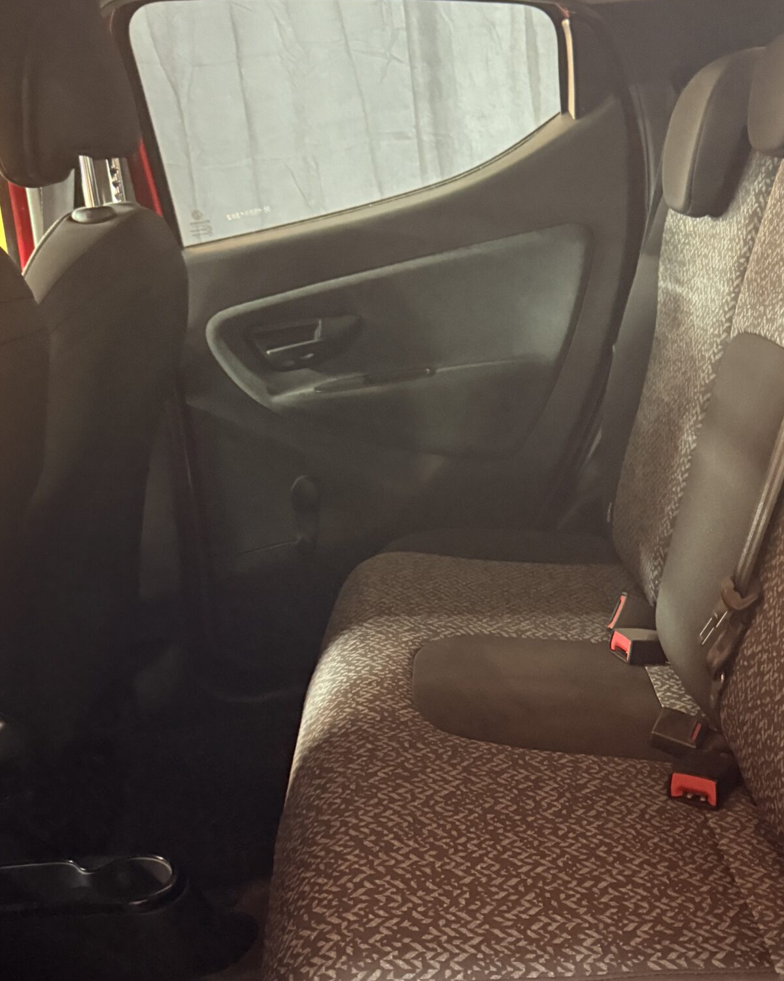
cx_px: 538
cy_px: 510
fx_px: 1160
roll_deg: +6.8
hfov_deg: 36.8
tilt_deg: -17.2
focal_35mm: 40
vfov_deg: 45.8
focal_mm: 6.76
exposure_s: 1/17
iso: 5000
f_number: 1.78
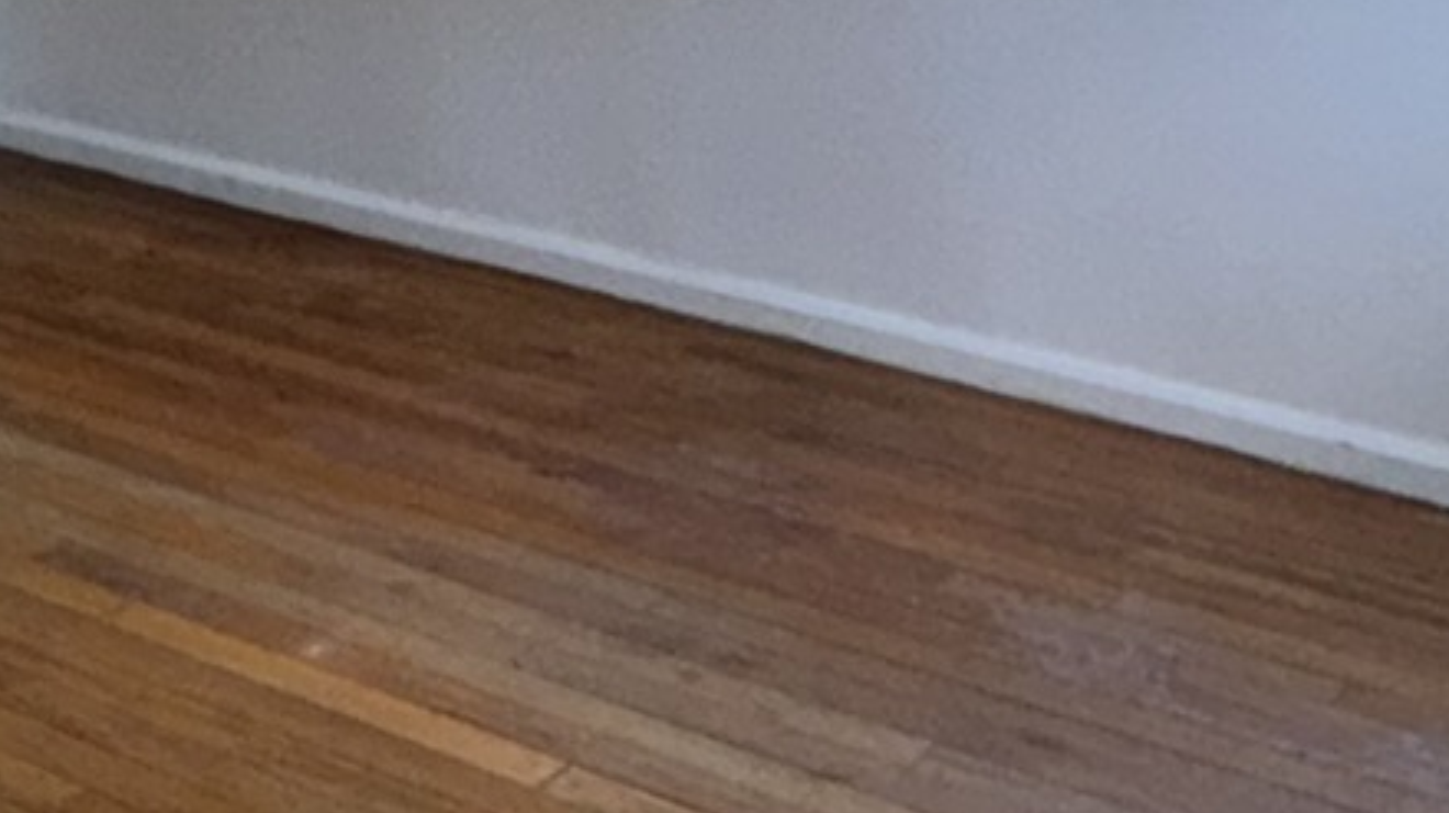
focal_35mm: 71
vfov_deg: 15.2
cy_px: -550
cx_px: -484
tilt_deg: +0.7
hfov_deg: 25.3
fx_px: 2727
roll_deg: +0.1
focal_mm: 2.22
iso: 50
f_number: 2.2
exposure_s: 1/122
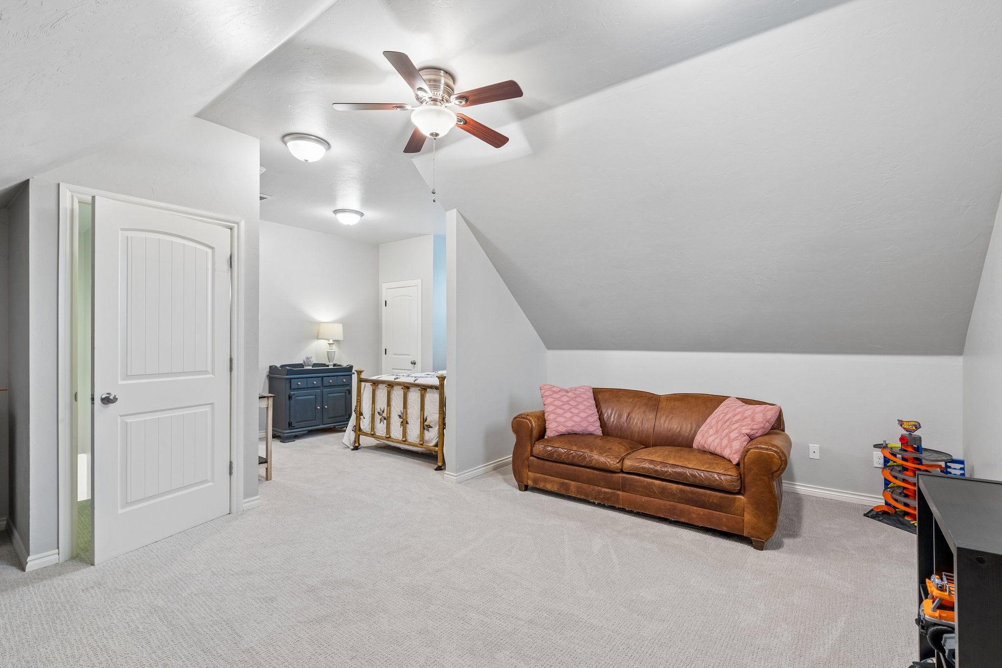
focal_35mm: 16
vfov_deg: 73.7
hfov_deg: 96.7
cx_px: 501
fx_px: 445
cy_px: 334
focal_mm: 16
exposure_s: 1/2
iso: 200
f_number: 8
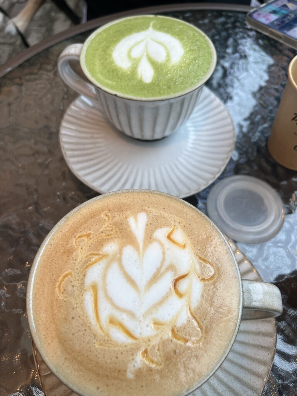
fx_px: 297
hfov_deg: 53.1
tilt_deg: -59.8
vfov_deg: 67.3
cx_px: 148
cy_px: 198
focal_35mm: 26
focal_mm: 5.1
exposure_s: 1/85
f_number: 1.6
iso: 40
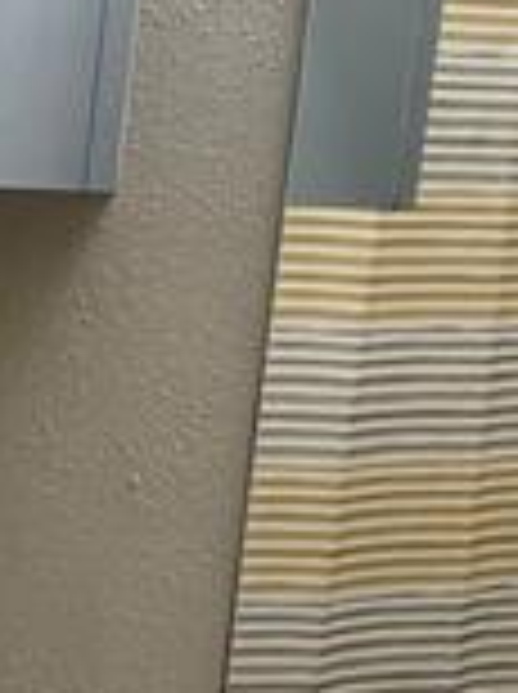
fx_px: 2601
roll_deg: -3.4
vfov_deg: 15.1
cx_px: -509
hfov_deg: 10.5
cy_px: 576
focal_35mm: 130
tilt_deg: -11.0
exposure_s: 1/60
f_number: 1.6
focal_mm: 4.2
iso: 160
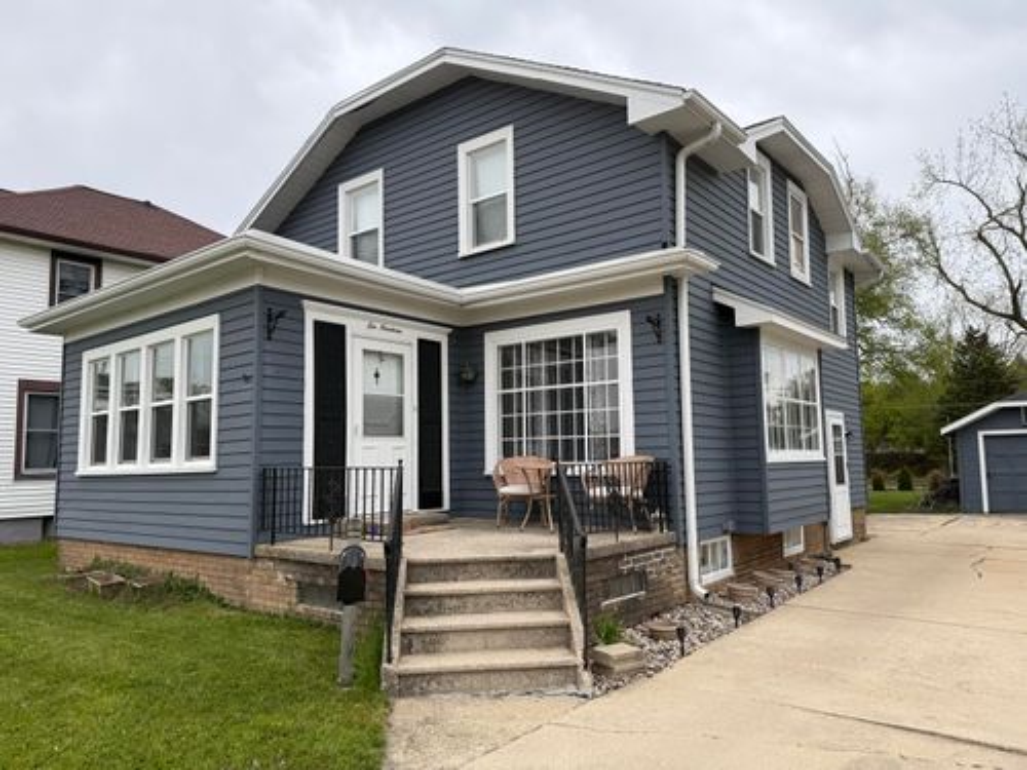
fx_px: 712
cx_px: 514
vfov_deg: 56.8
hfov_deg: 71.6
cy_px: 385
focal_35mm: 24
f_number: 1.78
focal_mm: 6.76
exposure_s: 1/757
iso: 80
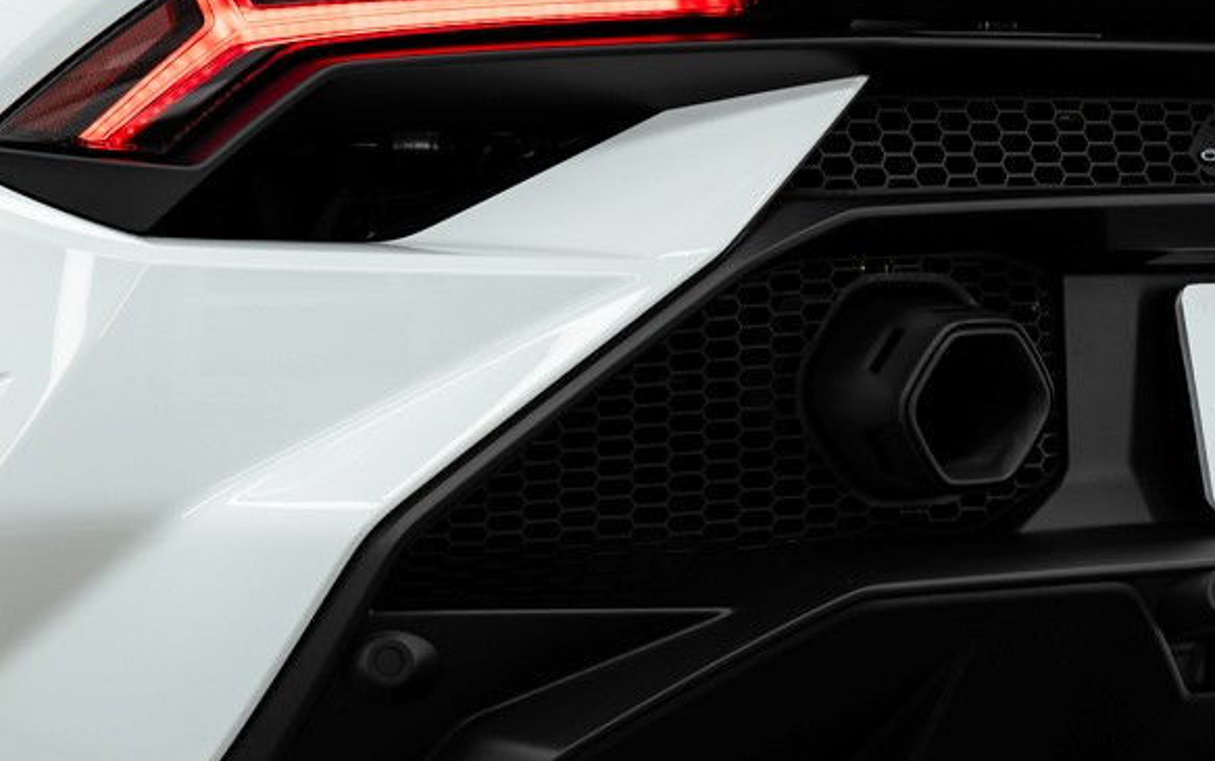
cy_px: 377
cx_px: 706
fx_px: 3909
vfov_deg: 11.1
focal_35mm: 118
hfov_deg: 17.7
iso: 640
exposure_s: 1/250
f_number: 3.5
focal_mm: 50
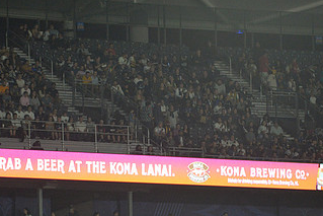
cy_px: 170
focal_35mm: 273
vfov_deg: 5.0
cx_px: 149
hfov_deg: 7.5
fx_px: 2450
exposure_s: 1/2000
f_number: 2.8
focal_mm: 150
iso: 3200
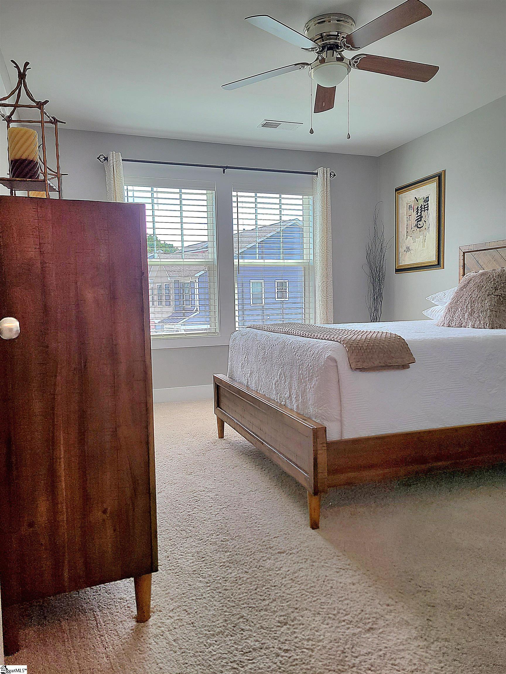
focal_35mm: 26
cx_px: 253
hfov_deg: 53.1
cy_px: 337
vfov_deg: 67.3
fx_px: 507
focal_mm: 5.4
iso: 40
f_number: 1.8
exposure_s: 1/120
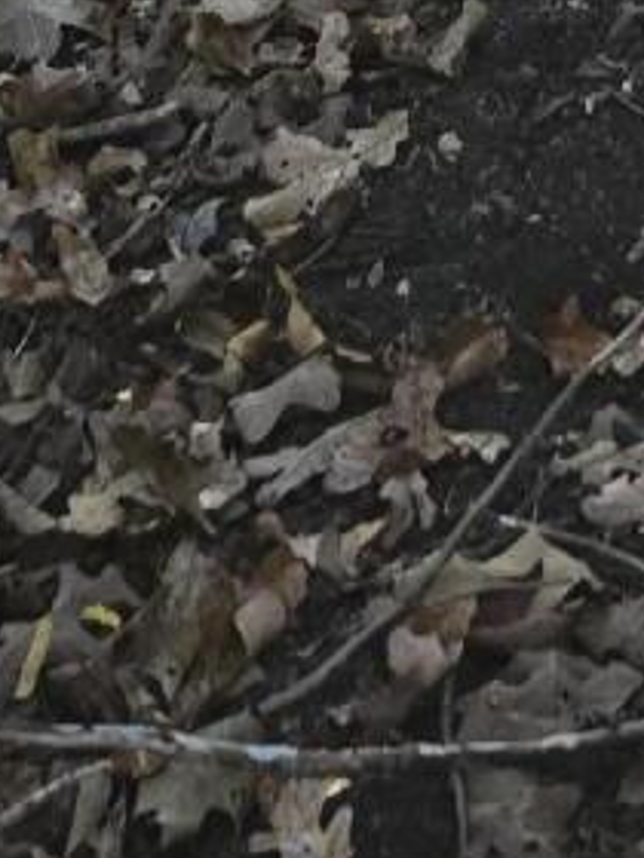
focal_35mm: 164
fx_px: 4068
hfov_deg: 8.8
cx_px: 1003
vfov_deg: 9.4
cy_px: -1771
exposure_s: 1/120
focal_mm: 6.3
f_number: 1.7
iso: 32
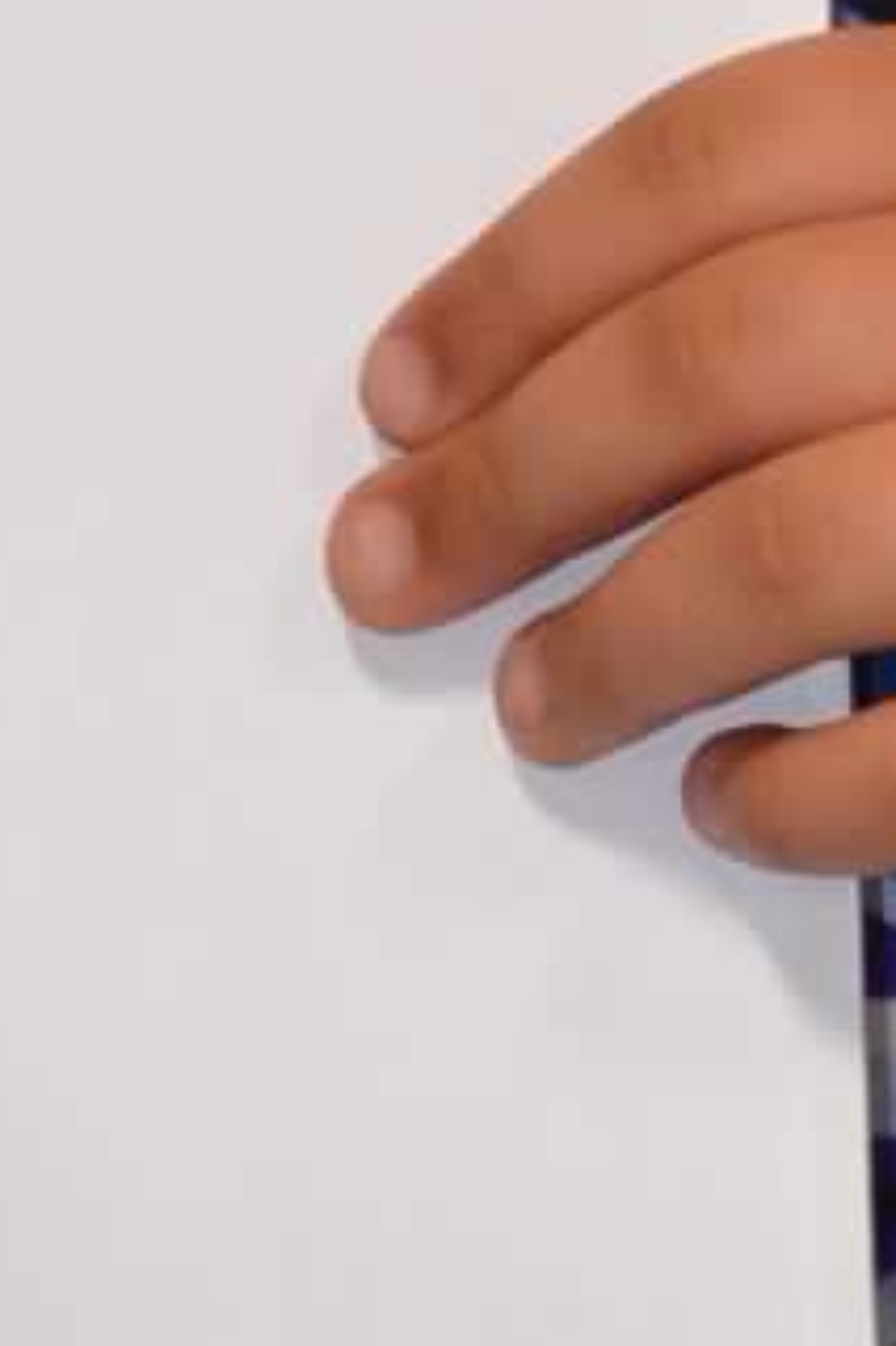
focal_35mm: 594
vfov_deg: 3.5
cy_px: -585
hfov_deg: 2.3
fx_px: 22183
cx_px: -194
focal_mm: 55
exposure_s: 1/60
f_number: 4
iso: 900
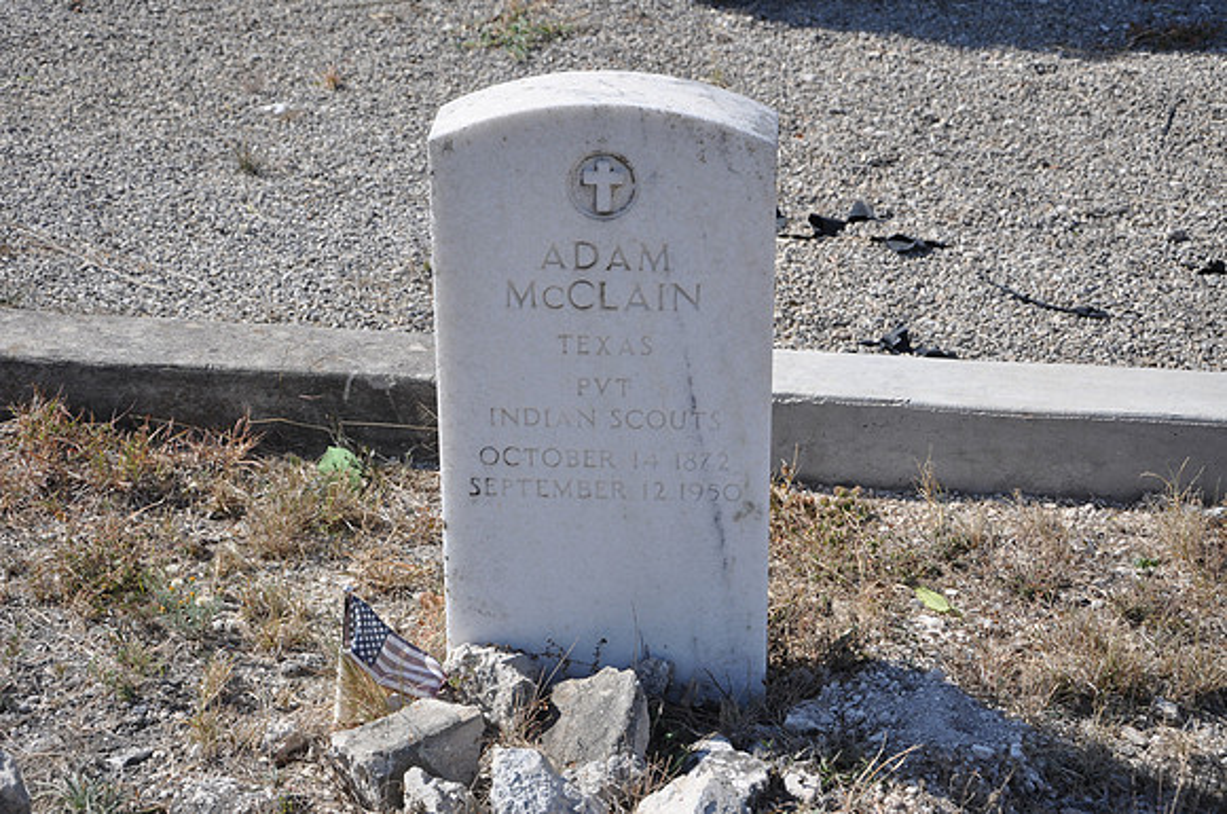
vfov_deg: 18.1
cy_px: 407
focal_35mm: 75
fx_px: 2553
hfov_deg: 27.0
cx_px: 614
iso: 200
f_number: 7.1
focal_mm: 50
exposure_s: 1/200
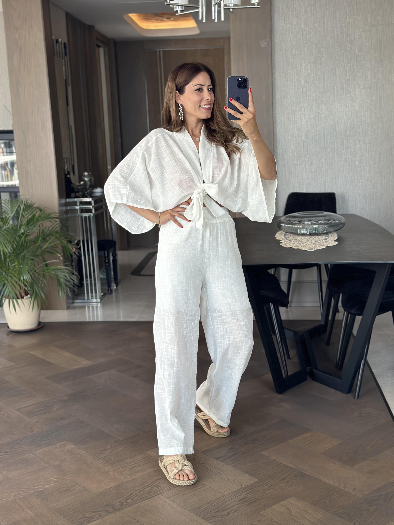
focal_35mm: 48
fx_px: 728
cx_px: 197
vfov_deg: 39.7
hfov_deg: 30.3
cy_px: 262
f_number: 1.78
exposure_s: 1/139
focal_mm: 6.86
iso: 100
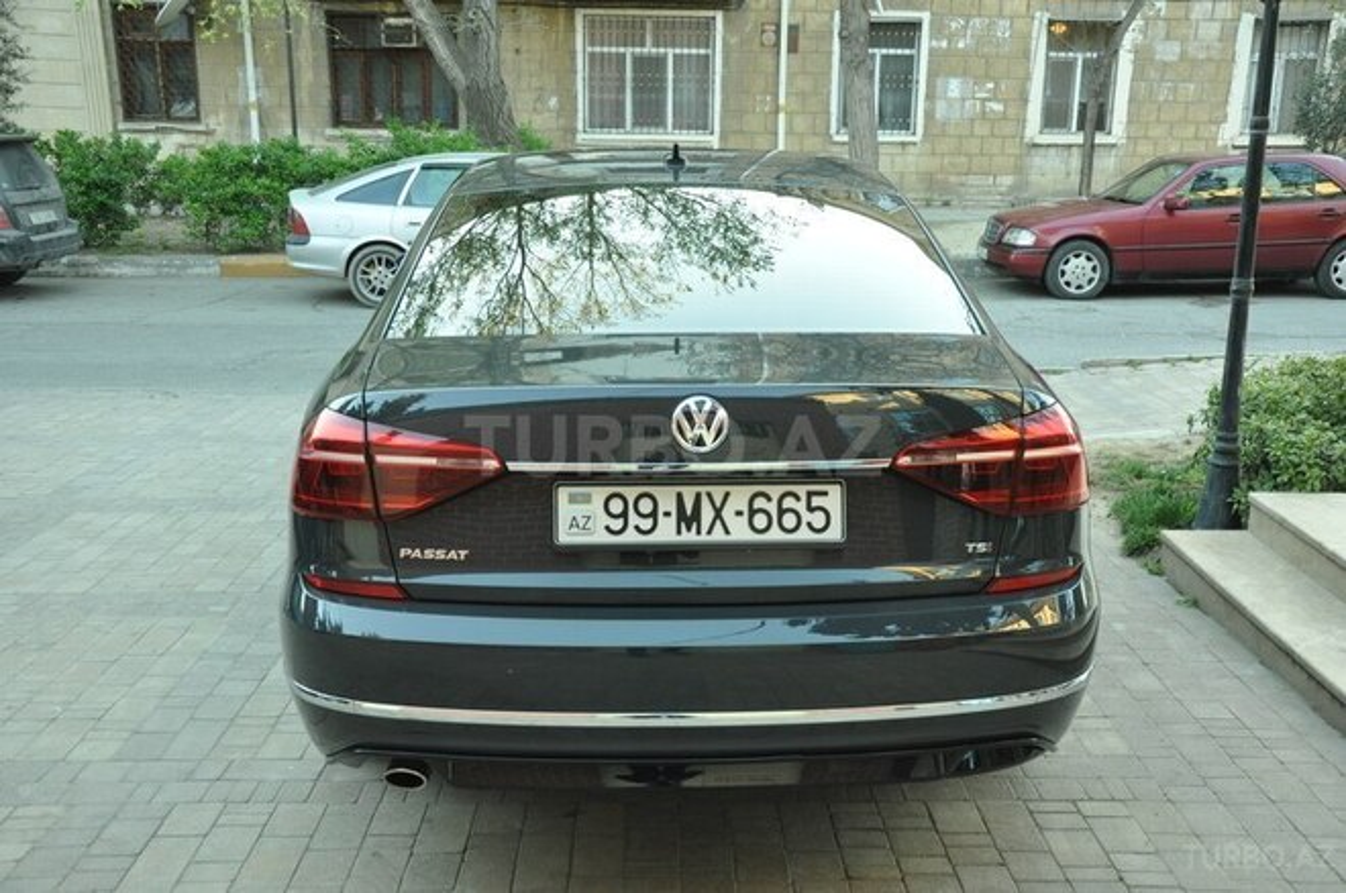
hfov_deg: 51.3
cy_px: 446
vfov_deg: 35.4
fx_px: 1400
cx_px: 673
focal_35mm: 38
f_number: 5.6
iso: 800
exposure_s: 1/100
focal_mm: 25
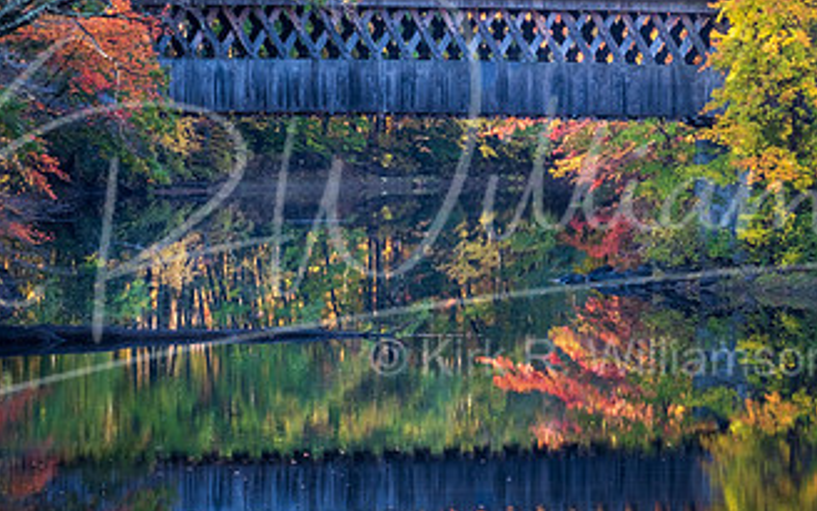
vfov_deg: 5.1
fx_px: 5722
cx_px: 457
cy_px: 249
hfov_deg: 8.2
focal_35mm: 257
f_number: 14
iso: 160
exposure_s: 1/20
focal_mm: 90.4
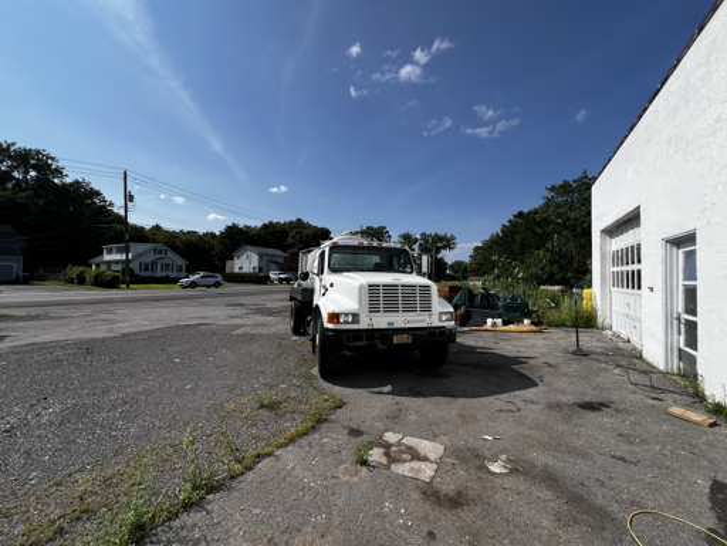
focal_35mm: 13
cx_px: 364
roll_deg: +0.2
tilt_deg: +1.6
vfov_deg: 89.9
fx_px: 273
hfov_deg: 106.2
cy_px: 273
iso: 32
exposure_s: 1/2222
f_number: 1.8
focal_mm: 1.57
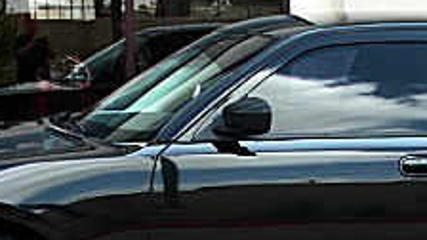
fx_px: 1268
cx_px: 324
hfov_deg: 19.0
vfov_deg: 10.5
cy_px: 339
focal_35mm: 112
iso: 50
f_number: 2.8
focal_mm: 6.3
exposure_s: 1/100
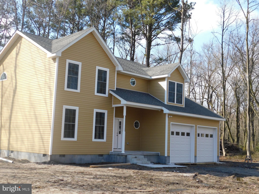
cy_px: 97
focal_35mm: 45
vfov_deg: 32.2
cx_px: 130
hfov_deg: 42.1
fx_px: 337
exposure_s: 1/500
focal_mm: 8
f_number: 3.7
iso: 125
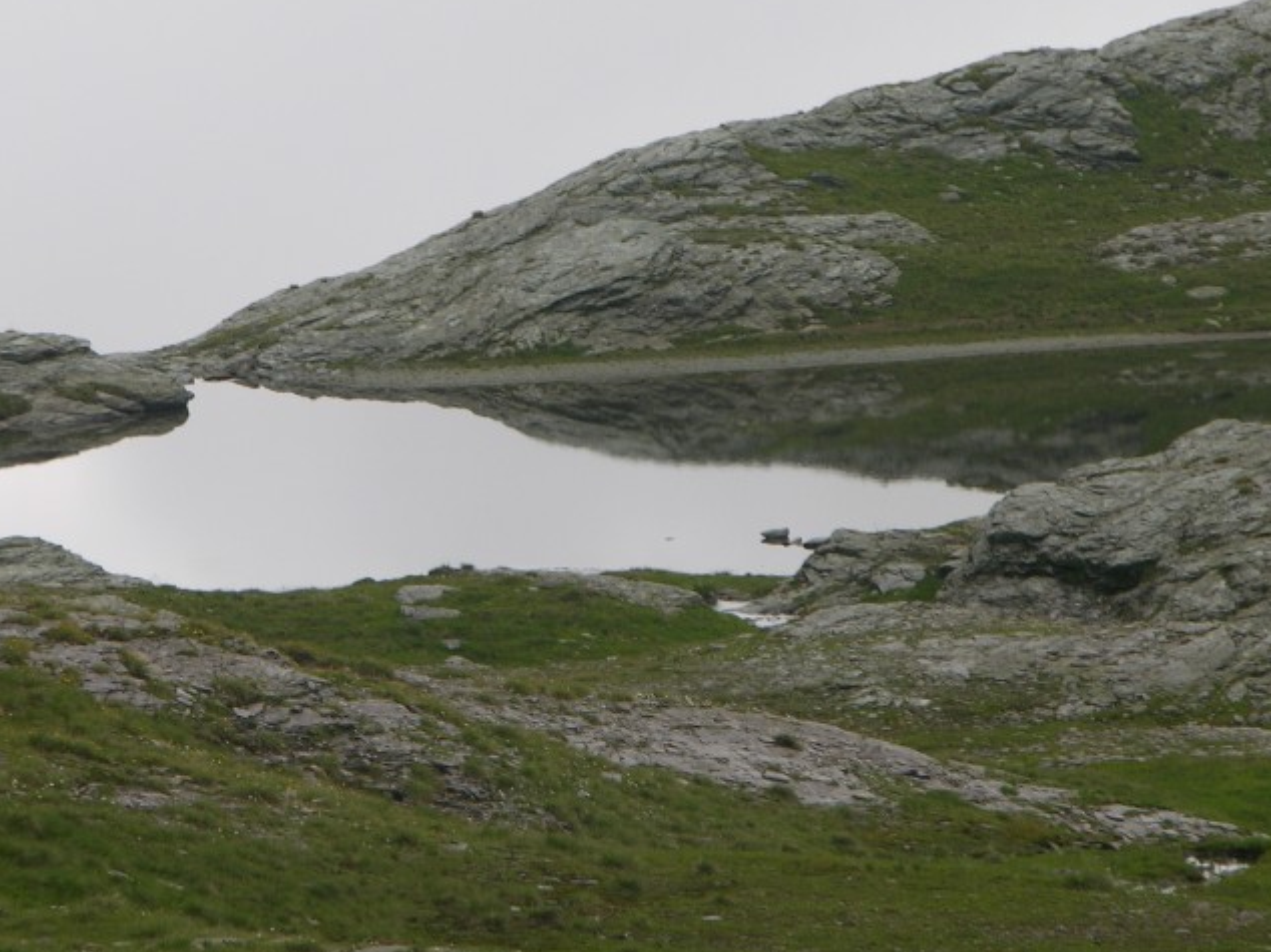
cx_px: 477
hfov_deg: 6.5
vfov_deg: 4.8
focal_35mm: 307
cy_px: 293
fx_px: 11268
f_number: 4.5
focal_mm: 48.5
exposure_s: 1/190
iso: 50
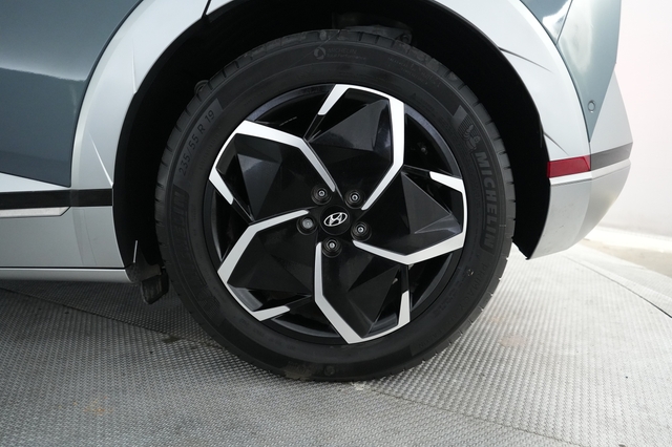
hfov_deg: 73.8
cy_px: 224
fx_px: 448
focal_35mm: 24
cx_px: 336
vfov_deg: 53.1
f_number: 2.8
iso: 5000
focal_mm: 24
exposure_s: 1/160
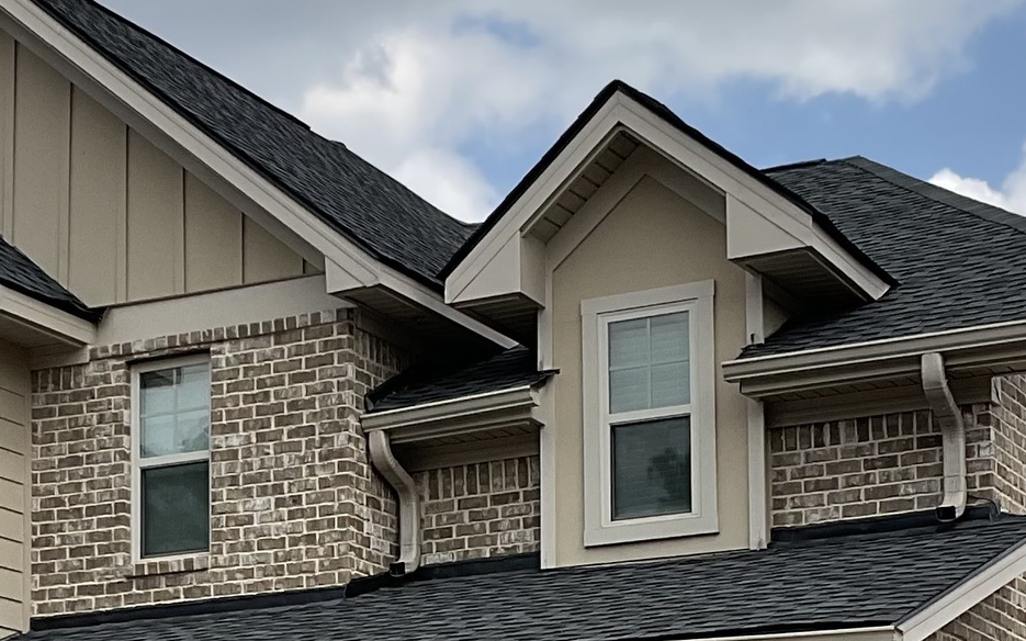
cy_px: 773
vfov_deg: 12.6
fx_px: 2824
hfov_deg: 20.5
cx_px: 374
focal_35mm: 101
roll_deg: +0.1
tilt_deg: +5.0
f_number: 1.8
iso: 16
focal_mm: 3
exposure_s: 1/2320
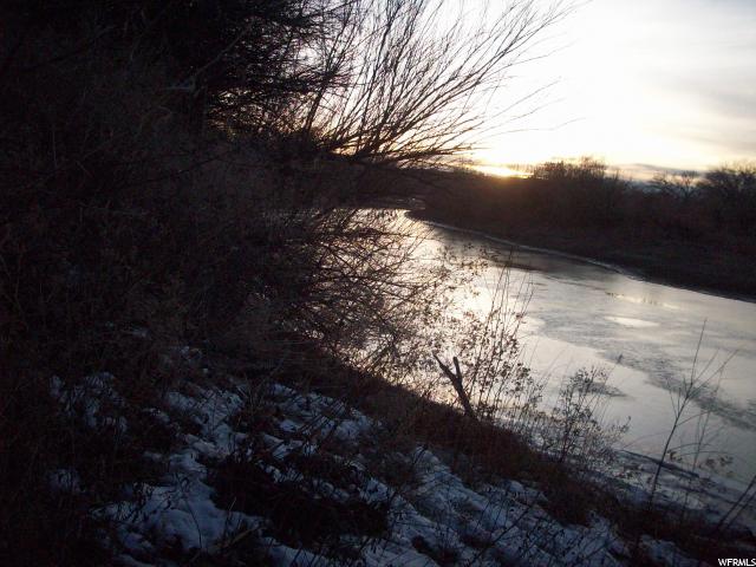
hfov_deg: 50.1
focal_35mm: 37
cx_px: 378
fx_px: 808
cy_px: 284
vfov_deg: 38.7
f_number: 2.8
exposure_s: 1/800
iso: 200
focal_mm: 6.2
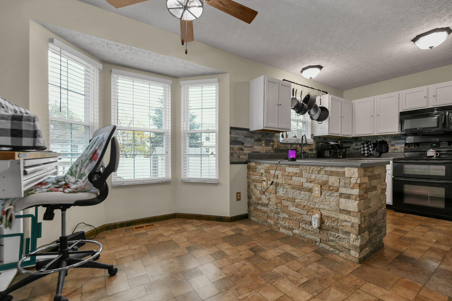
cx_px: 226
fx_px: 188
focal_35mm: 15
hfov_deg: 100.4
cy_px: 150
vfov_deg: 77.3
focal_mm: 10
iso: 640
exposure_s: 1/15
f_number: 7.1
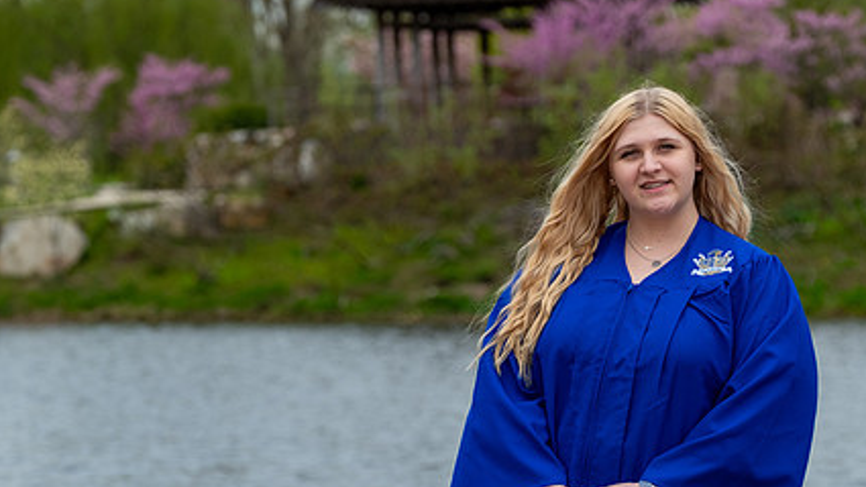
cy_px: 331
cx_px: 522
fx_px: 4822
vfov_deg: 5.8
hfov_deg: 10.3
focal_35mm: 210
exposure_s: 1/400
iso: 250
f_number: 4
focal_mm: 98.2
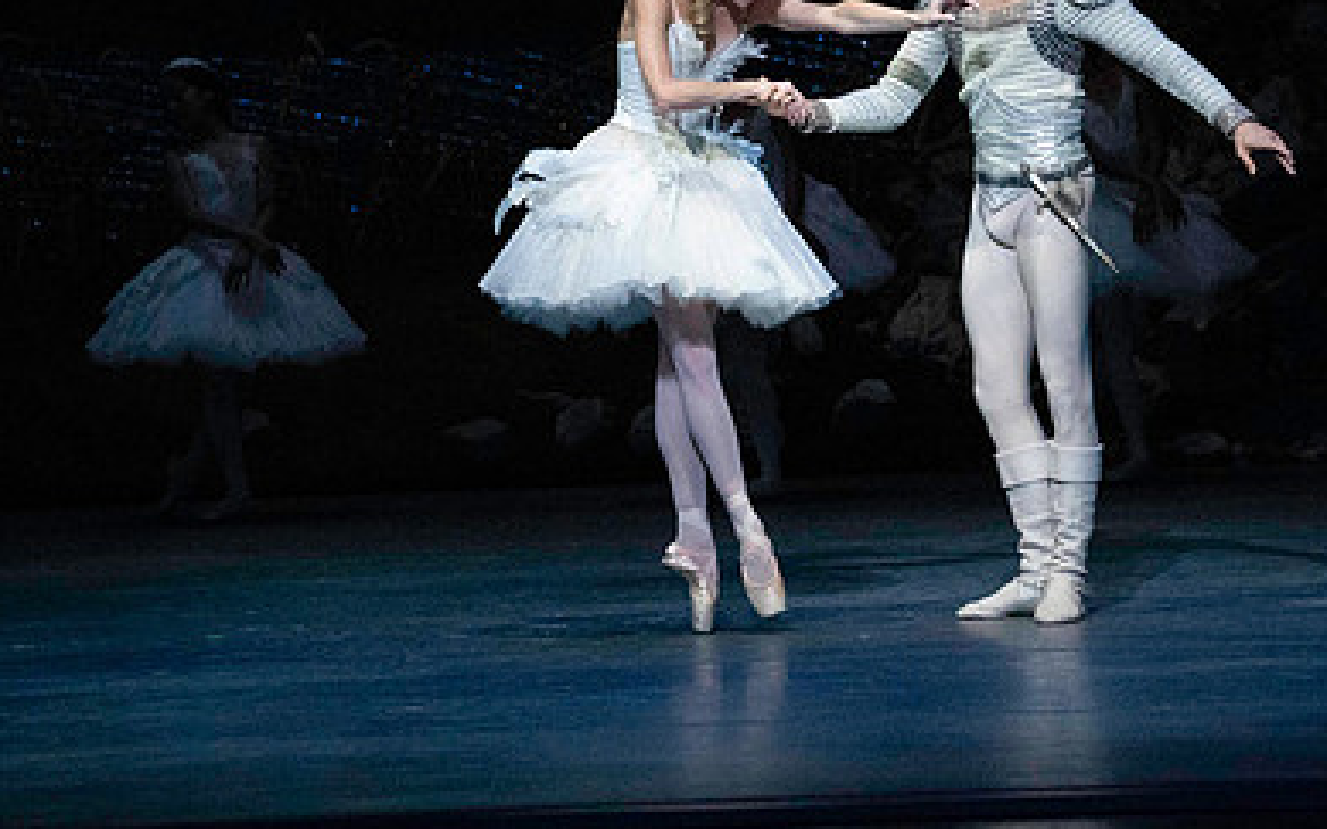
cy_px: 193
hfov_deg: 6.9
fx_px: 10993
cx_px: 849
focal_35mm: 304
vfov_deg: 4.3
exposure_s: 1/400
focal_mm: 200
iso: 25600
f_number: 5
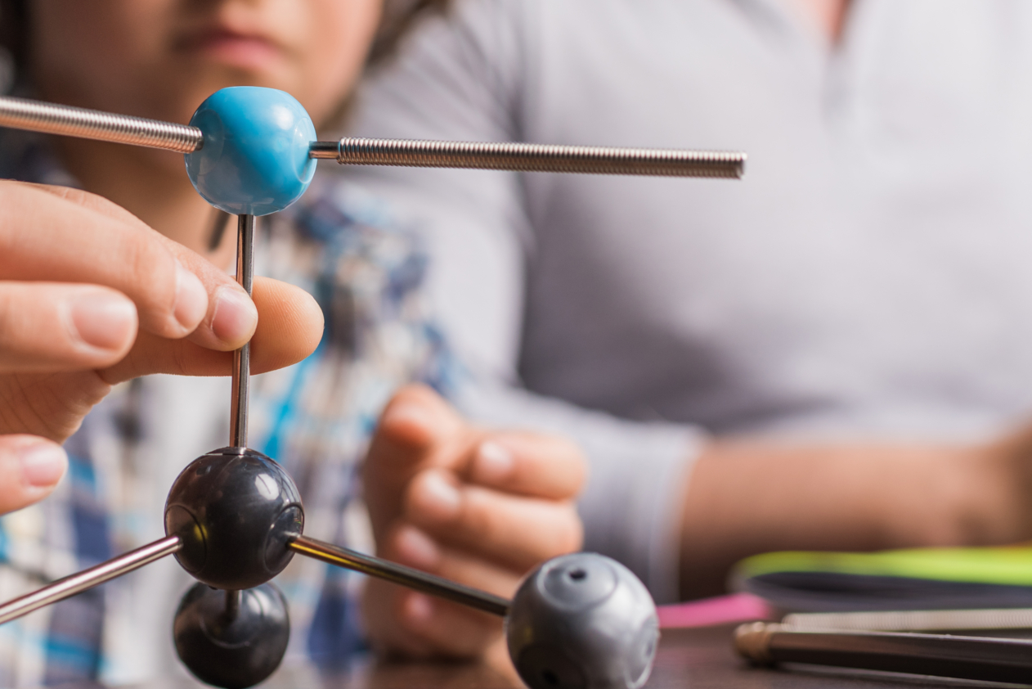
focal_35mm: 71
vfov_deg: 19.0
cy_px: 113
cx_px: 307
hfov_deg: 28.2
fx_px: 2036
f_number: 3.5
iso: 125
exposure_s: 1/125
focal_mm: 35
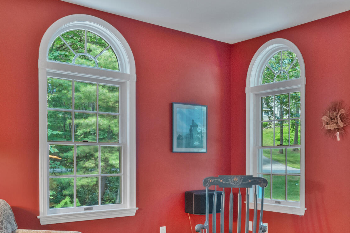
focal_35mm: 43
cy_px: 169
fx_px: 418
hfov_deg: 43.9
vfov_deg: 30.8
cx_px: 265
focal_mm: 16
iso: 3200
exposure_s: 1/30
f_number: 8
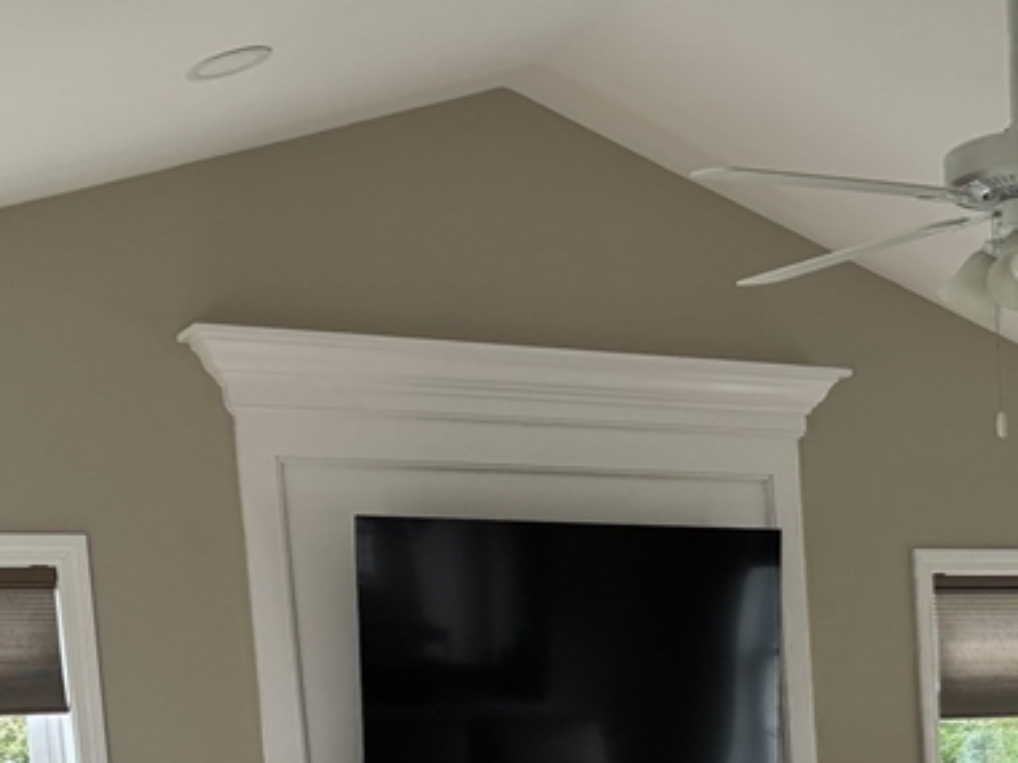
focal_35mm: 70
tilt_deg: -6.8
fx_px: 2059
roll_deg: +3.4
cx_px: 836
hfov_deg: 27.2
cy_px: 1007
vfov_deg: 19.3
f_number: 1.6
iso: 64
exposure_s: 1/120
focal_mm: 5.96
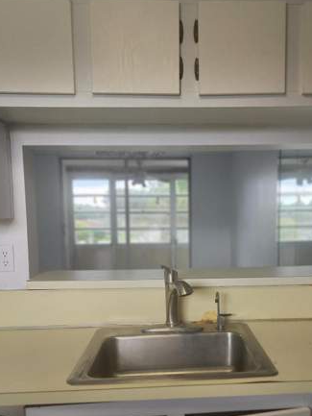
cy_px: 249
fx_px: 408
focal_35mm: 34
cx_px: 186
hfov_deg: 41.6
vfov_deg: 53.6
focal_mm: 6.4
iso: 125
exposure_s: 1/120
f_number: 1.8
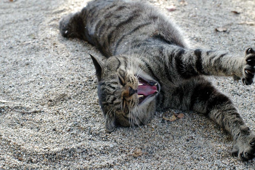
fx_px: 457
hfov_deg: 31.2
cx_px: 128
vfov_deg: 21.1
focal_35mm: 64
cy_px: 85
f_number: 5.6
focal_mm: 43
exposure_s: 1/180
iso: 800
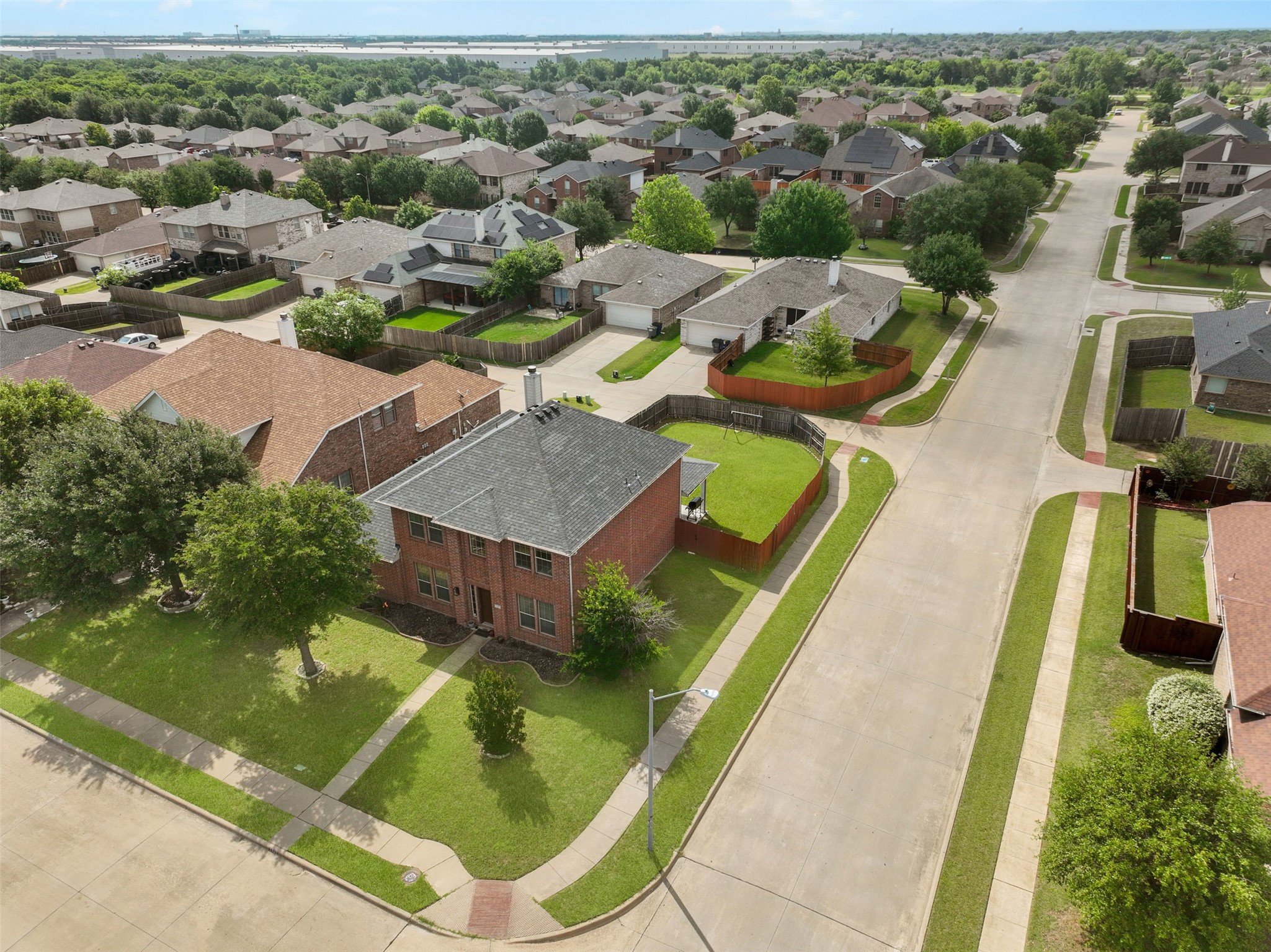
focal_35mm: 24
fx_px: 881
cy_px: 476
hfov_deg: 71.6
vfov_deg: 56.8
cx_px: 636
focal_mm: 12.29
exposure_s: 1/2000
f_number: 2.8
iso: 150
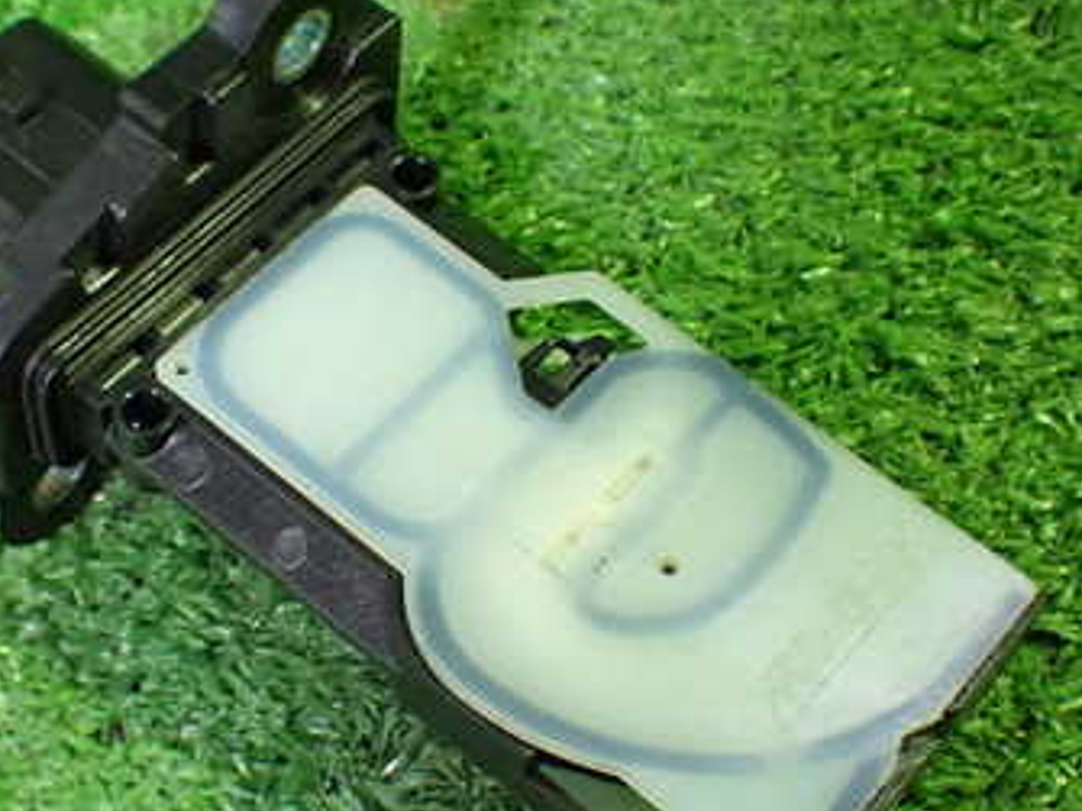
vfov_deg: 21.6
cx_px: 423
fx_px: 2125
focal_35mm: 68
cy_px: 452
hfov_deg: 28.5
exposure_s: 1/40
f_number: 2.7
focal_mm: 6.83
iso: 800
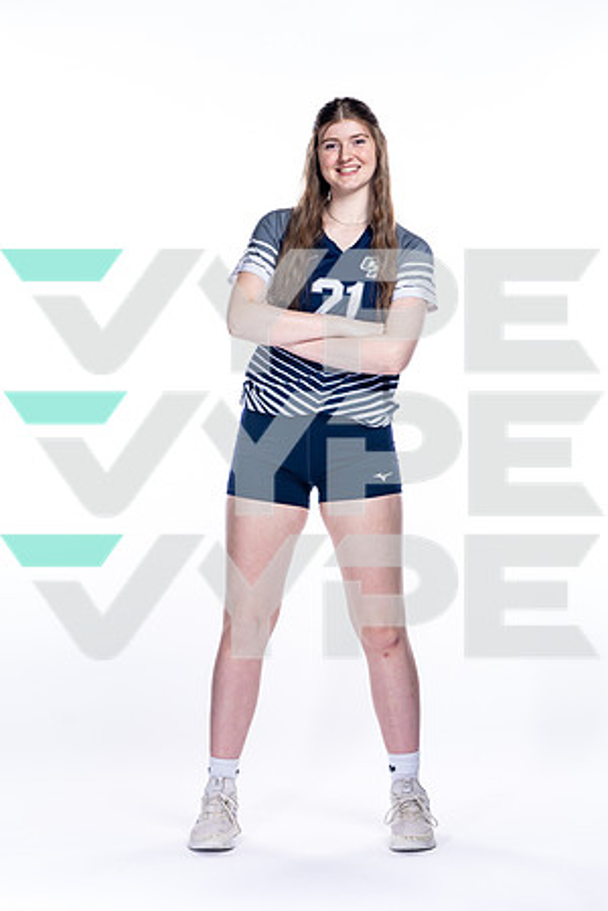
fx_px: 2609
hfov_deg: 13.3
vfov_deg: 19.8
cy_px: 456
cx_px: 304
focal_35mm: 103
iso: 400
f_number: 5.6
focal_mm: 103
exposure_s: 1/250
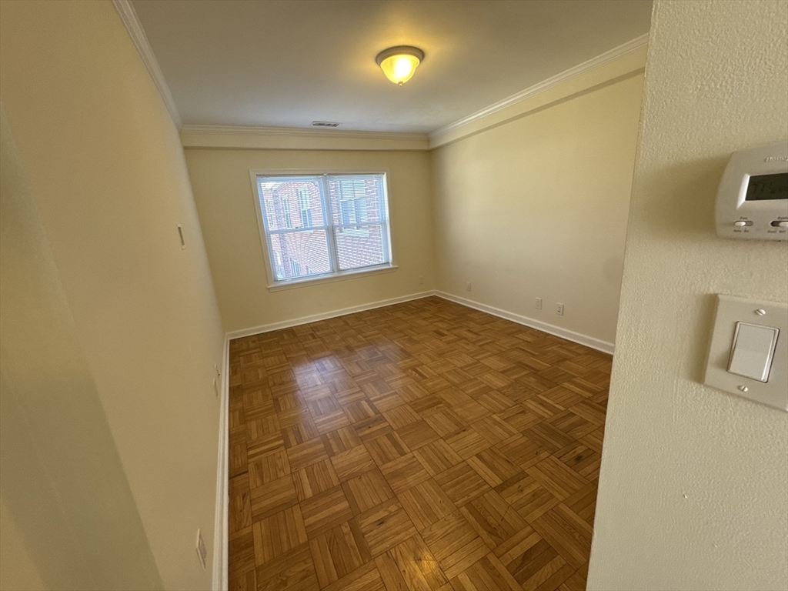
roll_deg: +4.8
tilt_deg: -14.9
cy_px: 296
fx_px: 319
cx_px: 394
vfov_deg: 85.7
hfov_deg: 102.1
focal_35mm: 14
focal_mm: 2.22
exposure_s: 1/120
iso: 200
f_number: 2.2
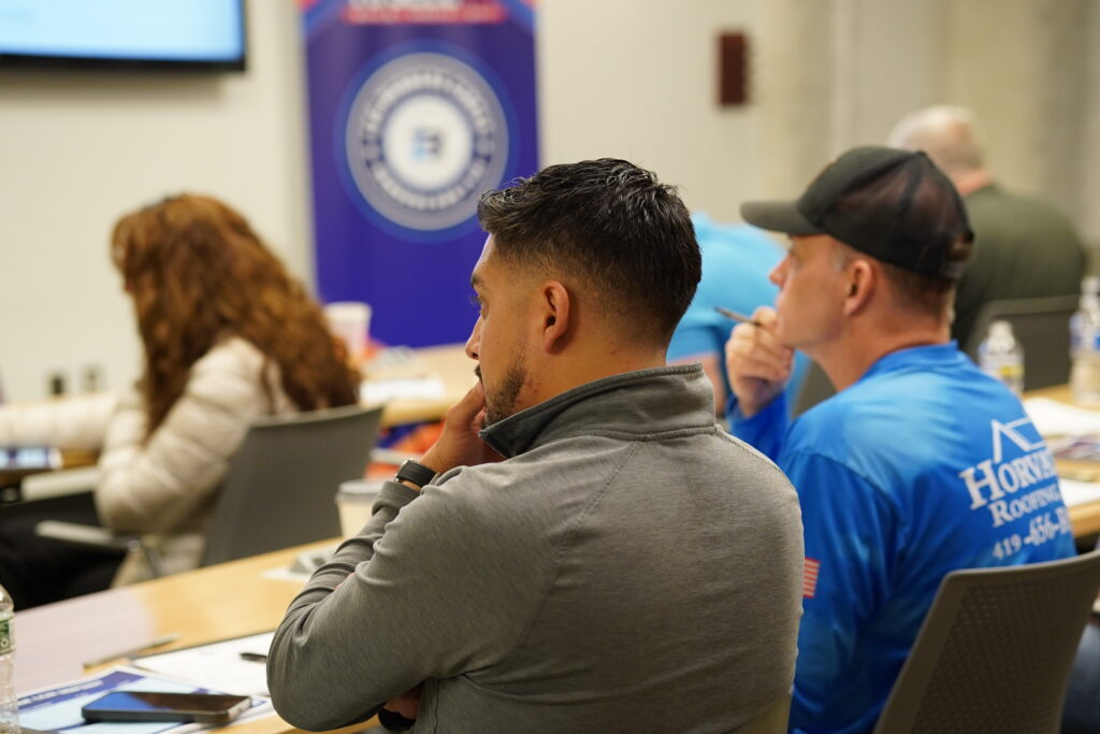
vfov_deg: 16.3
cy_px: 367
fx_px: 2567
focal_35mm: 84
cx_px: 550
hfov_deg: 24.2
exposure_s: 1/125
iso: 800
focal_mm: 56
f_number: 2.2
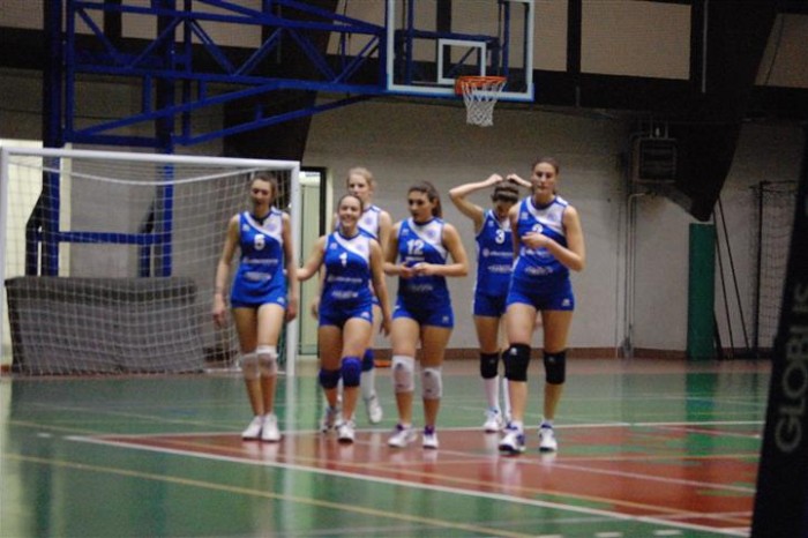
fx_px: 2524
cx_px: 404
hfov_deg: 18.2
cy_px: 269
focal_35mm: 112
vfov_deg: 12.2
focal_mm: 75
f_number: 4.5
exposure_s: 1/50
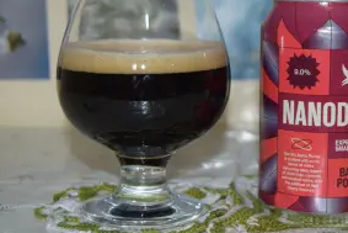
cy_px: 92
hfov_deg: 22.8
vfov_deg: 15.4
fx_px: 861
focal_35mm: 89
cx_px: 230
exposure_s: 1/60
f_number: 5
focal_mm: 42
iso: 450
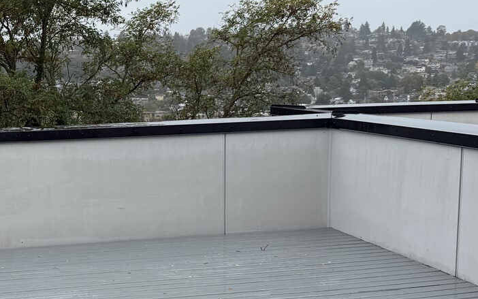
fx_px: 756
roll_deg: +1.6
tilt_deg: -6.0
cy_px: 166
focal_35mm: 58
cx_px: 76
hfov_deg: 33.8
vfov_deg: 22.4
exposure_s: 1/1337
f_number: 1.78
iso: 80
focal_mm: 6.76
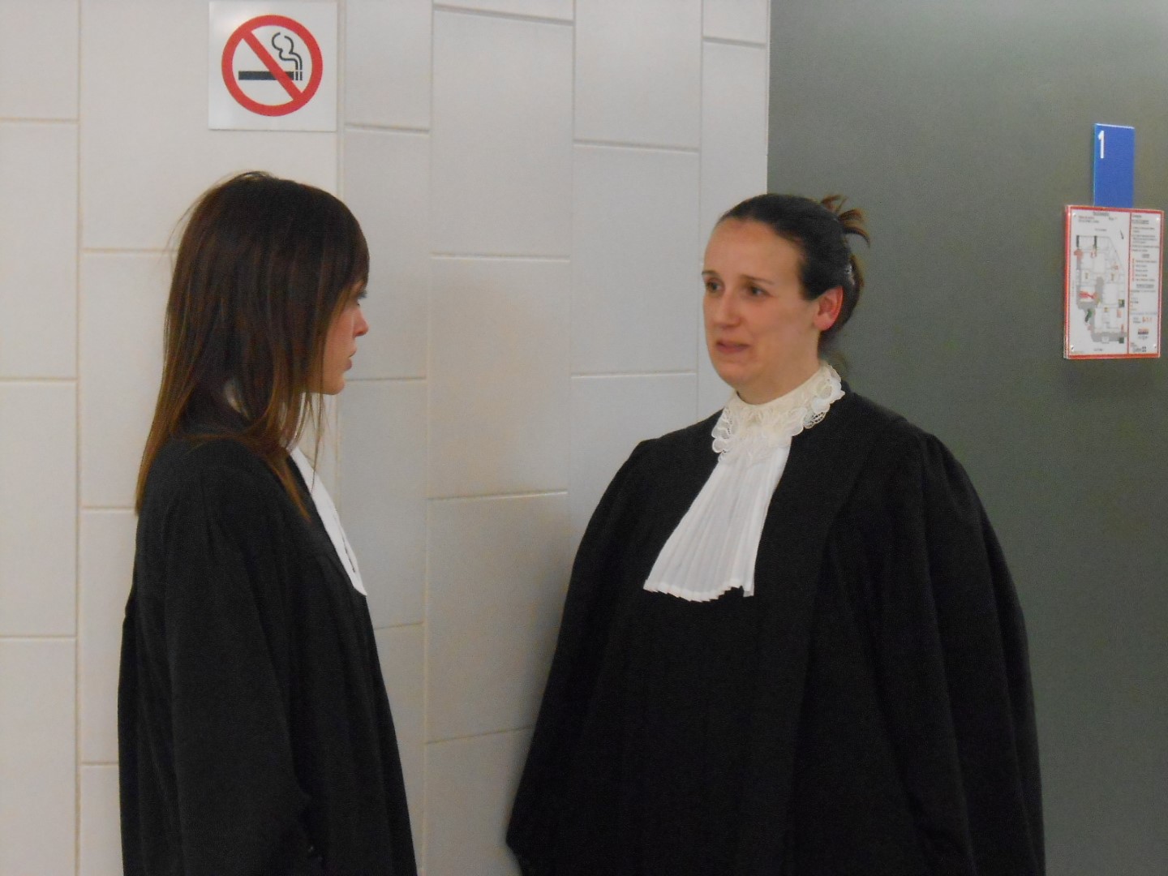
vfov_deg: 14.1
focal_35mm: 105
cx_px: 584
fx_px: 3543
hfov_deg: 18.7
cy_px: 438
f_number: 5
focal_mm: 18.7
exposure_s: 1/20
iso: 800
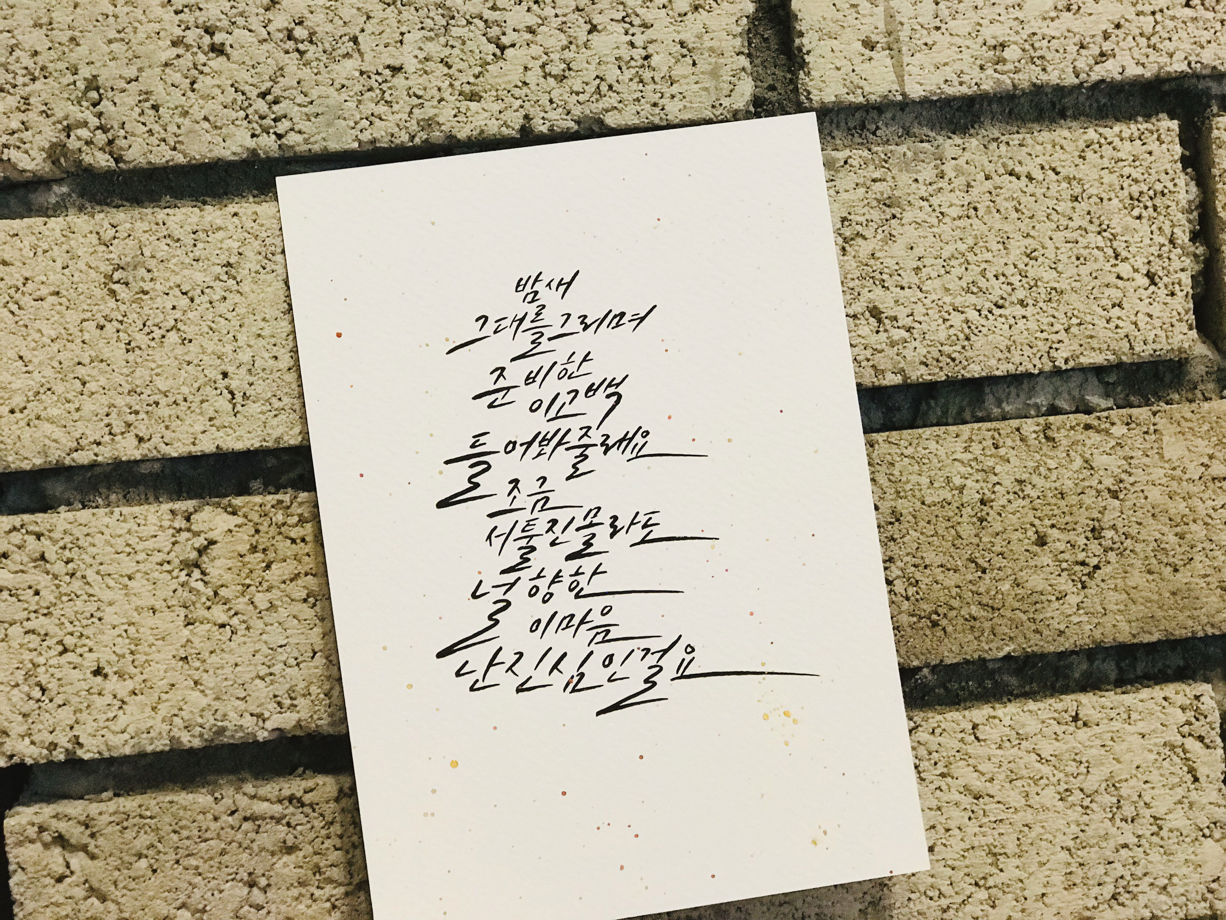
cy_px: 460
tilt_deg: -0.8
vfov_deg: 25.7
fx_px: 2019
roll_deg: +5.6
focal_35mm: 57
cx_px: 613
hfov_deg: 33.8
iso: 640
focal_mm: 6.6
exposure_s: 1/60
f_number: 2.8
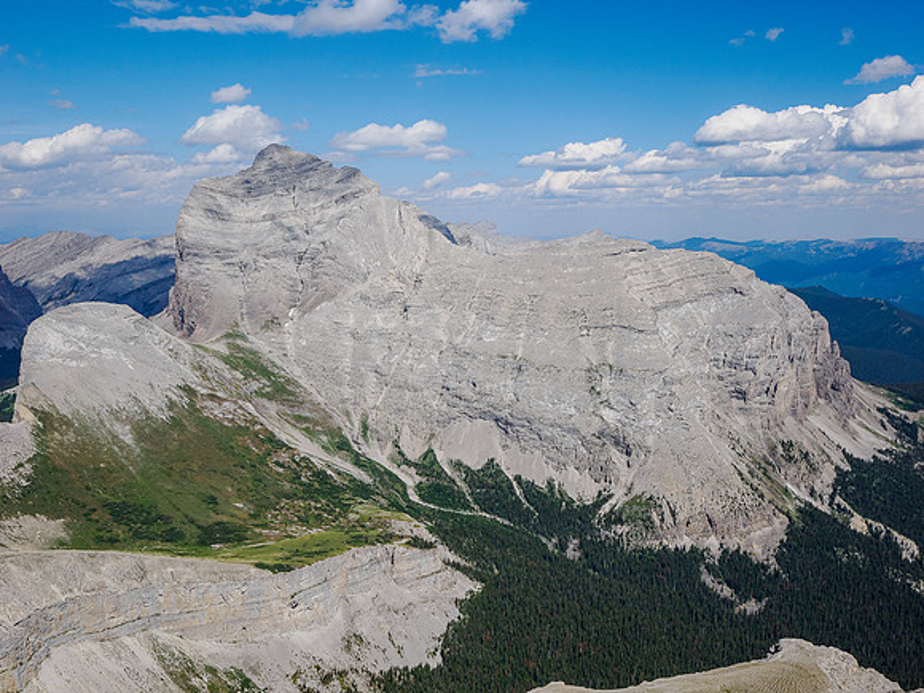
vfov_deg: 39.7
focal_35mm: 36
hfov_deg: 51.4
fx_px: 961
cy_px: 346
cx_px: 462
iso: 200
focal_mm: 18
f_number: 8
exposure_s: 1/800
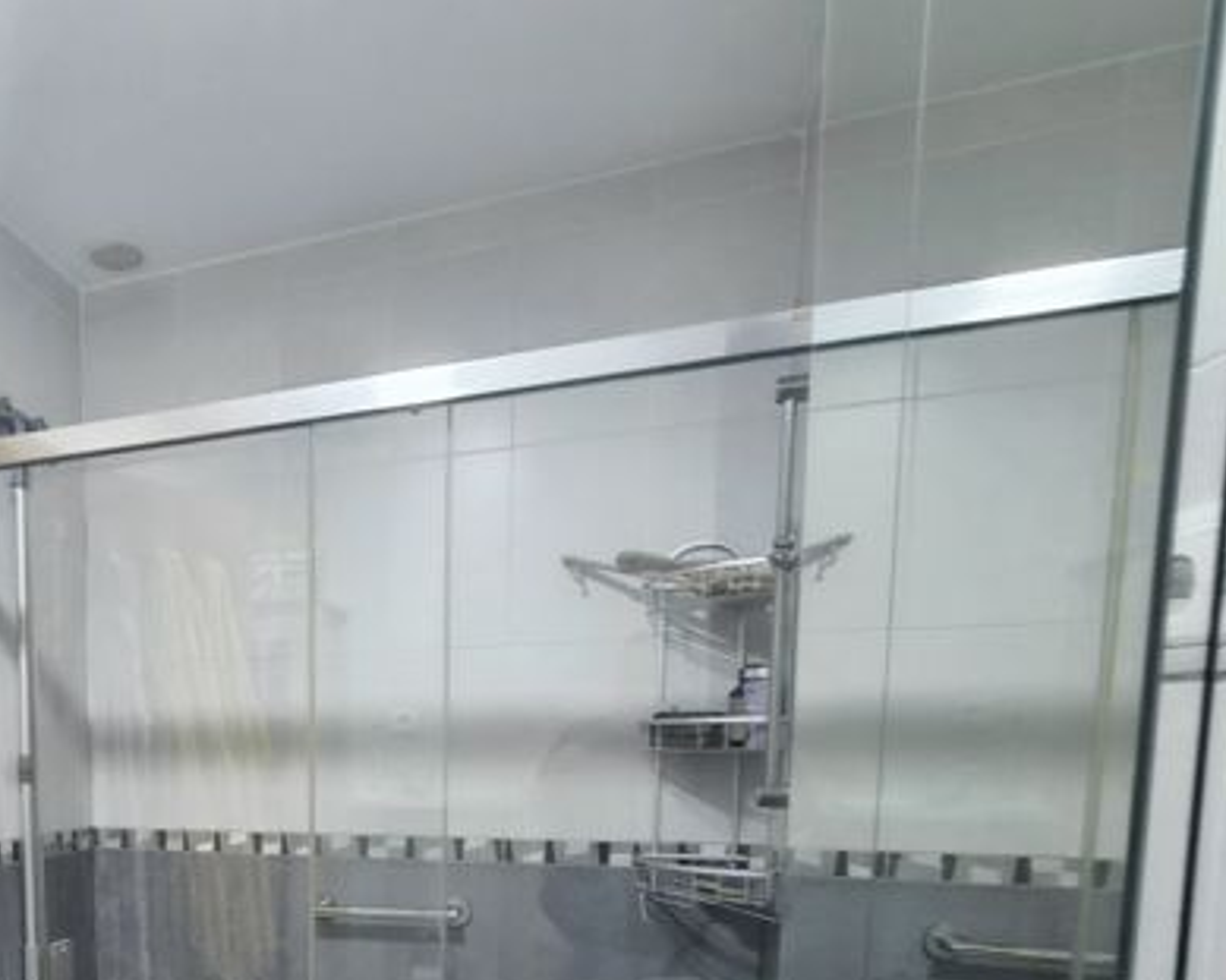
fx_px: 834
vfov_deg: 55.2
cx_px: 222
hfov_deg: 65.2
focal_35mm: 23
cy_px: 826
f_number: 2.2
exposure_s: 1/50
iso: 250
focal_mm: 2.2
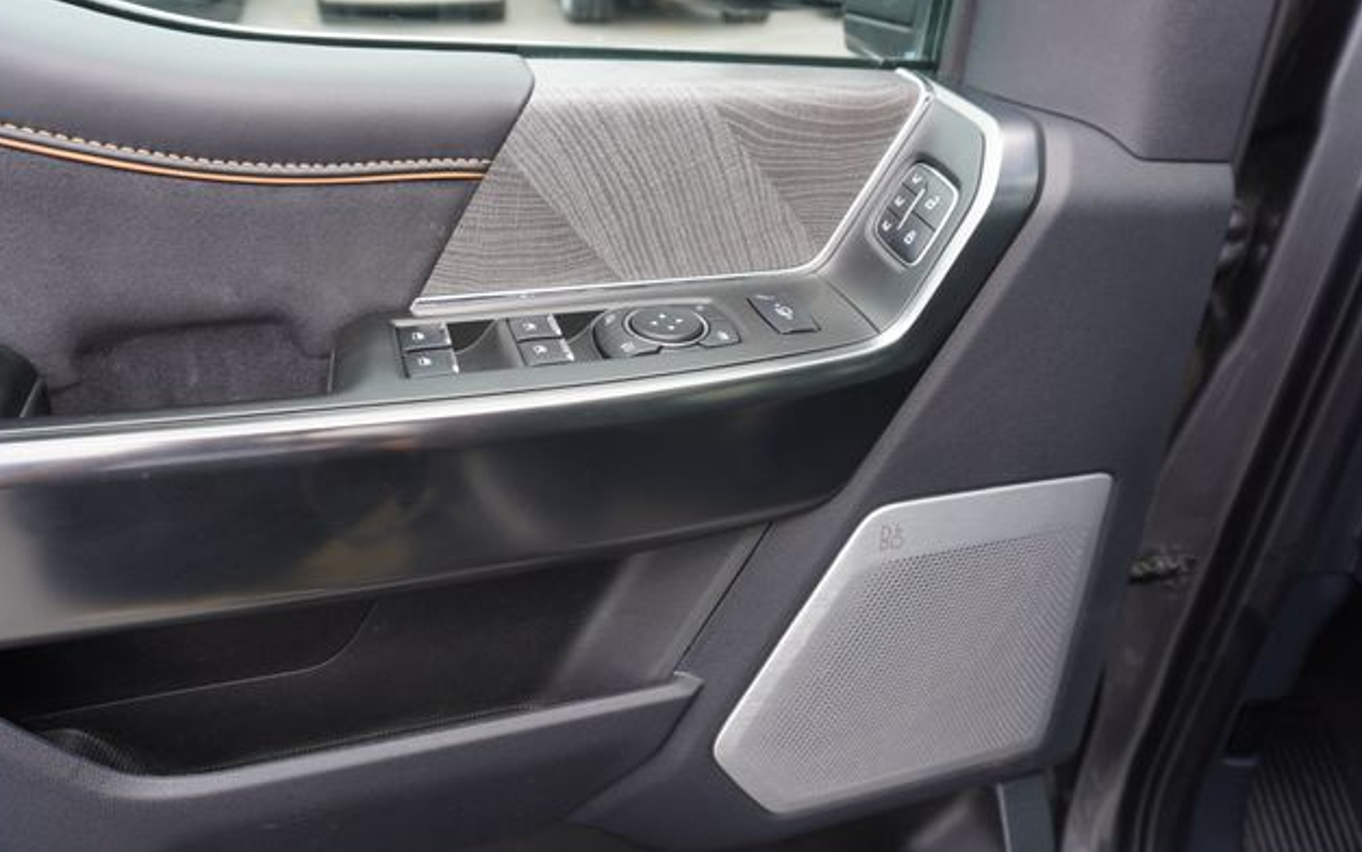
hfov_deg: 72.5
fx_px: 928
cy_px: 396
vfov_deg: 49.2
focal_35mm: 25
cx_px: 673
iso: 100
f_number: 4.5
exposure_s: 1/80
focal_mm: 16
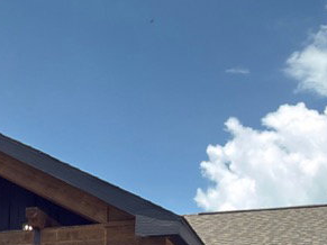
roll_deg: -0.7
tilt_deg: +11.0
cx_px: 116
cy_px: 269
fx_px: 831
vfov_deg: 16.3
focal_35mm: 88
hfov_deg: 22.2
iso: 25
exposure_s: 1/467
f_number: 2.2
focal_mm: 2.22
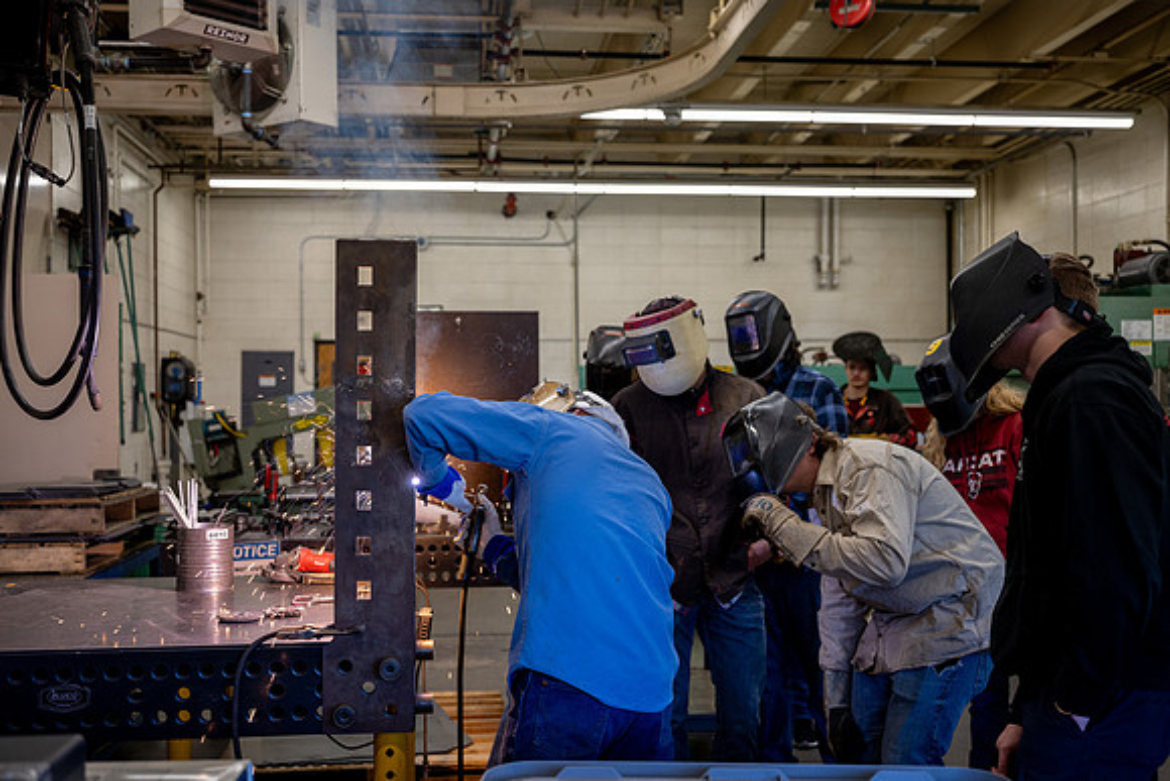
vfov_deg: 37.2
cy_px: 390
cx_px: 585
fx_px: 1159
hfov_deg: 53.6
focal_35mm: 36
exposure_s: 1/125
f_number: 2.8
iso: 320
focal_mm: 35
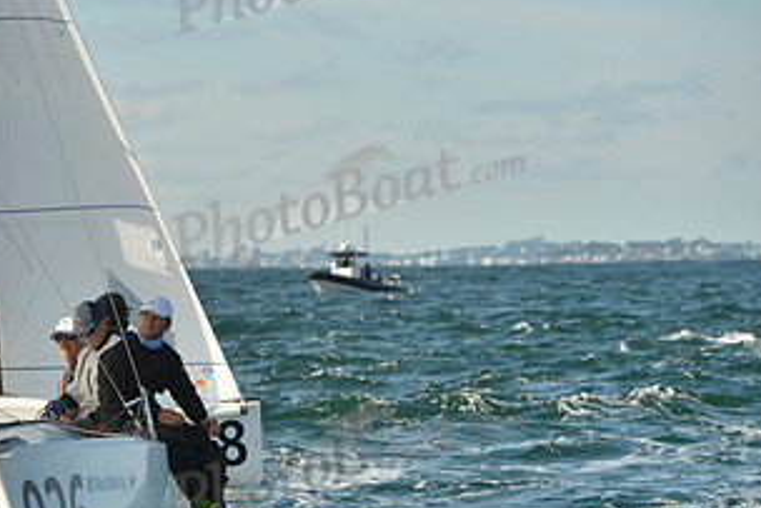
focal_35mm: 353
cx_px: 45
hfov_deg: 5.8
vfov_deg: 3.9
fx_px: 7465
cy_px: 364
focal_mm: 185
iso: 400
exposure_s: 1/1250
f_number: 9
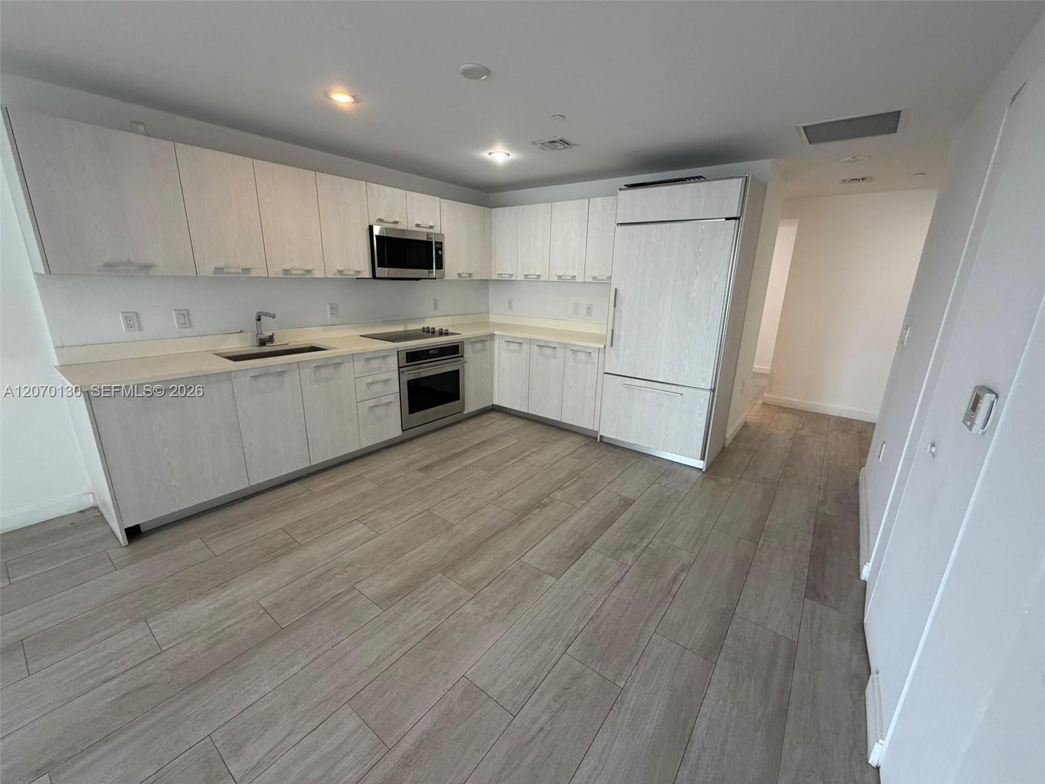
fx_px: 423
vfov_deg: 85.7
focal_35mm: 14
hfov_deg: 102.1
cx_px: 522
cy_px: 392
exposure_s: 1/121
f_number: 2.2
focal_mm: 2.22
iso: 250
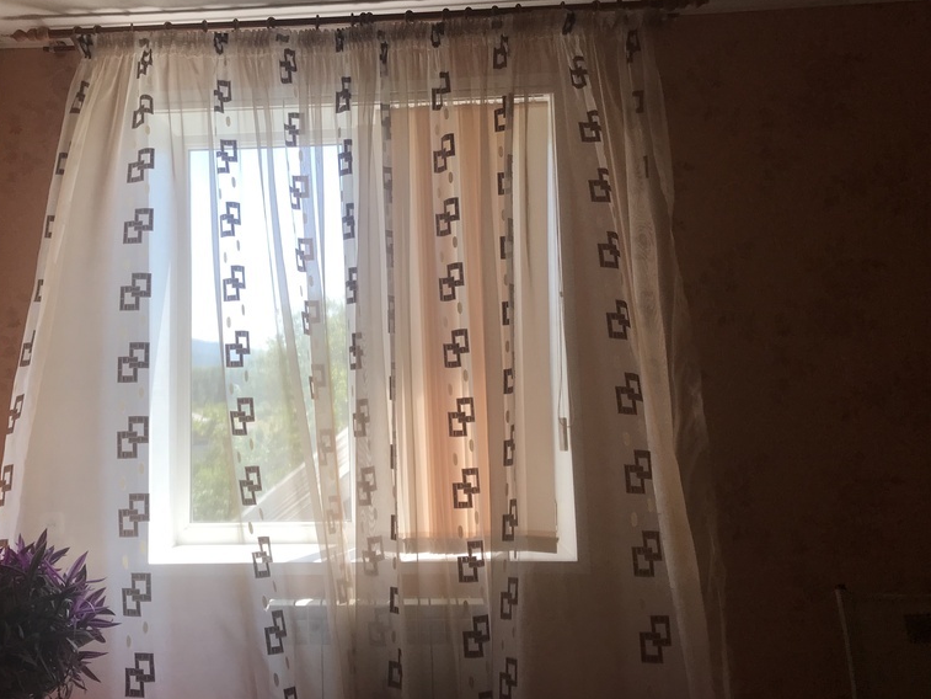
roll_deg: +1.9
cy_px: 286
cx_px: 326
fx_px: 995
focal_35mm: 37
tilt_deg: +8.2
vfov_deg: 38.5
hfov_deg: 49.4
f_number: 1.8
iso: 20
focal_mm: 3.99
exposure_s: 1/295
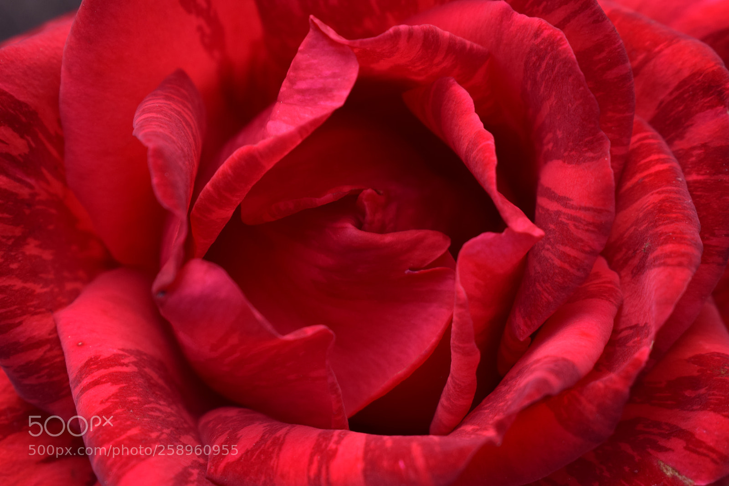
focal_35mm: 82
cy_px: 243
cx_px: 364
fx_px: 1670
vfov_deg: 16.5
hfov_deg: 24.6
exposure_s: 1/160
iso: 400
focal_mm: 55
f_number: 8
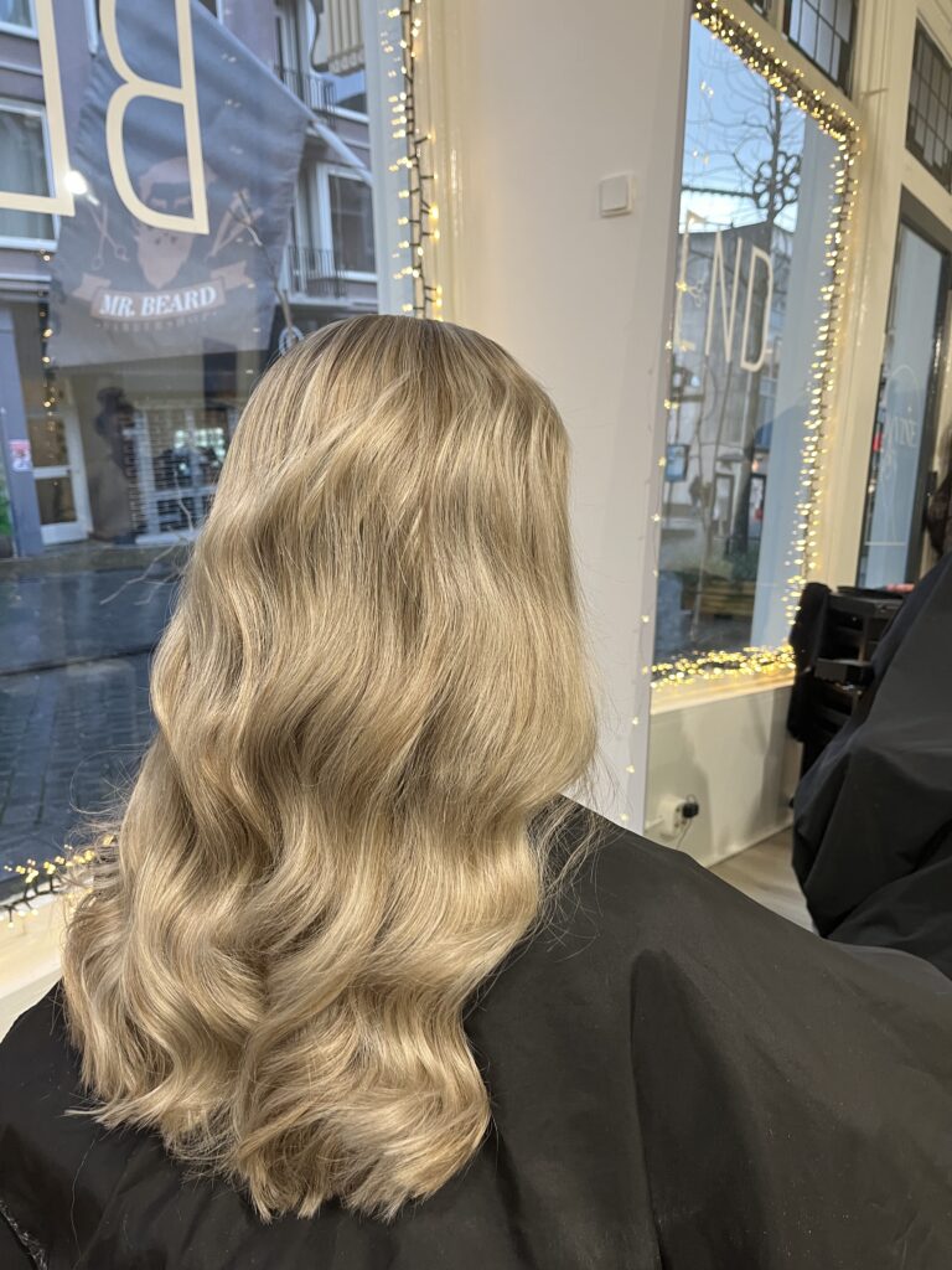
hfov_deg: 53.1
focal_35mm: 26
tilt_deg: -14.6
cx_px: 476
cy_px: 635
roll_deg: +2.4
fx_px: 953
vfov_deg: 67.3
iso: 250
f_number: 1.6
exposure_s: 1/51
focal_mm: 5.1
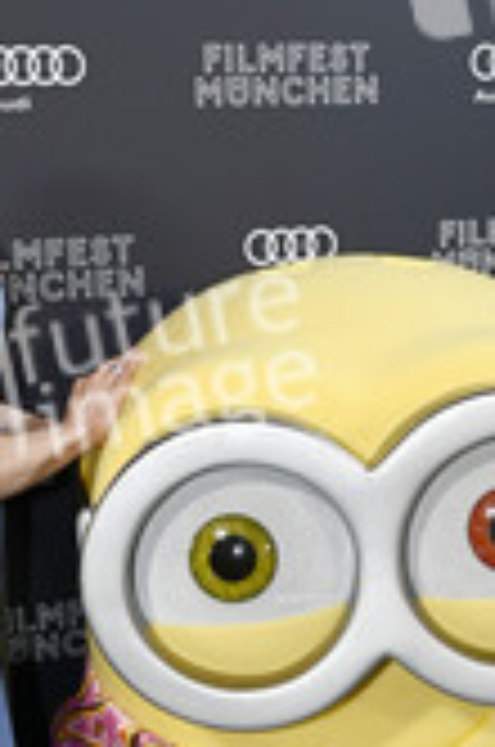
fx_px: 1698
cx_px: 216
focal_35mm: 82
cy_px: 608
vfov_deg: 24.4
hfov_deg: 16.6
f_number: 6.3
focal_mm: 34
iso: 1600
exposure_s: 1/160
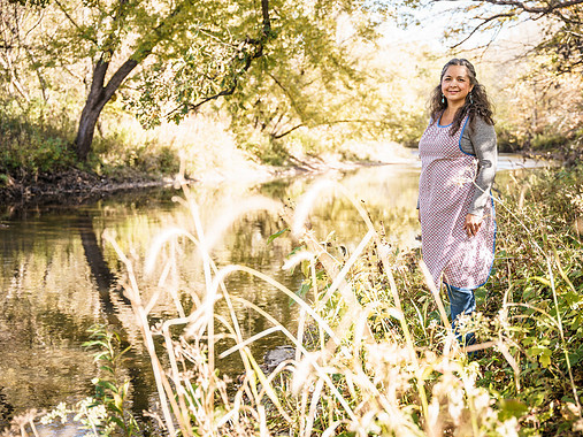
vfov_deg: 30.3
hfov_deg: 39.6
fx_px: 808
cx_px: 327
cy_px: 217
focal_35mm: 48
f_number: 2.8
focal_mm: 42.8
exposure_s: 1/125
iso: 100
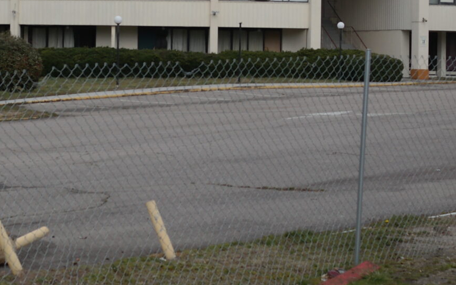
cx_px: 164
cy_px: 37
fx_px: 1119
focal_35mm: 90
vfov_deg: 14.4
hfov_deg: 23.0
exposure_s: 1/320
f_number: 6.3
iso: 100
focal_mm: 20
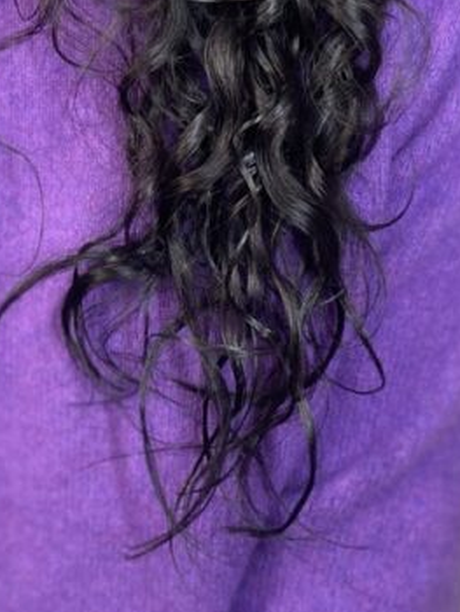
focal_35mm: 76
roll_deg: +1.6
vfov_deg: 22.4
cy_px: -229
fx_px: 1345
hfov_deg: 18.8
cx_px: -23
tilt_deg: -8.8
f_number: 1.8
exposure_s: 1/100
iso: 50
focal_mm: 4.25
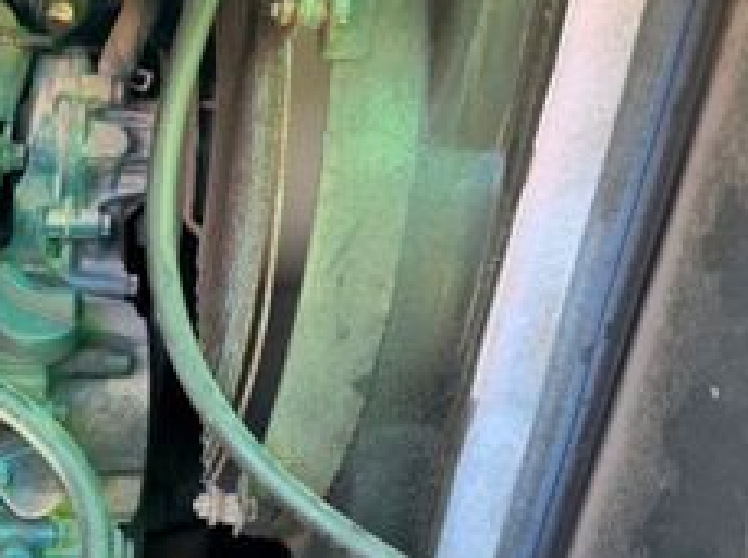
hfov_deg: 27.7
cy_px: 395
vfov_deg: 23.1
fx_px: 1359
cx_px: -101
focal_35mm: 63
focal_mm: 6.76
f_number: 1.78
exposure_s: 1/79
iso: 200
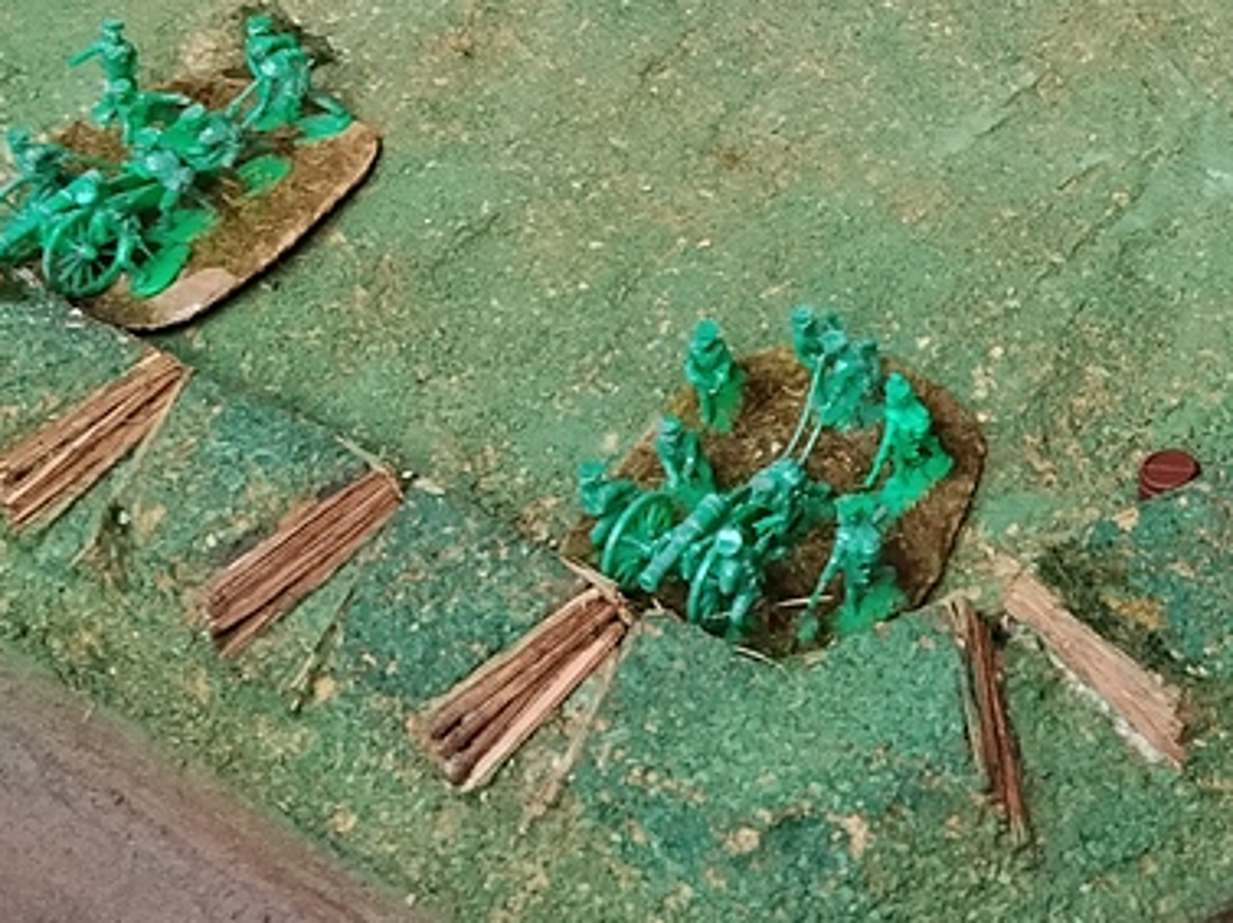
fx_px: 2740
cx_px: 984
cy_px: 95
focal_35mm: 77
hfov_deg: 24.9
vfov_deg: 18.8
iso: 200
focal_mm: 3.96
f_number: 1.8
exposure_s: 1/50
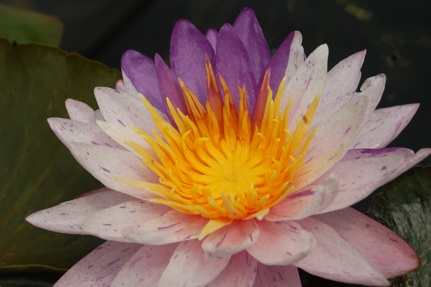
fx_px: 987
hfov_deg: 24.6
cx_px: 216
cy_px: 144
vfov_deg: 16.5
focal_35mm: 82
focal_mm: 55
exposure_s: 1/400
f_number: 10
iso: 200
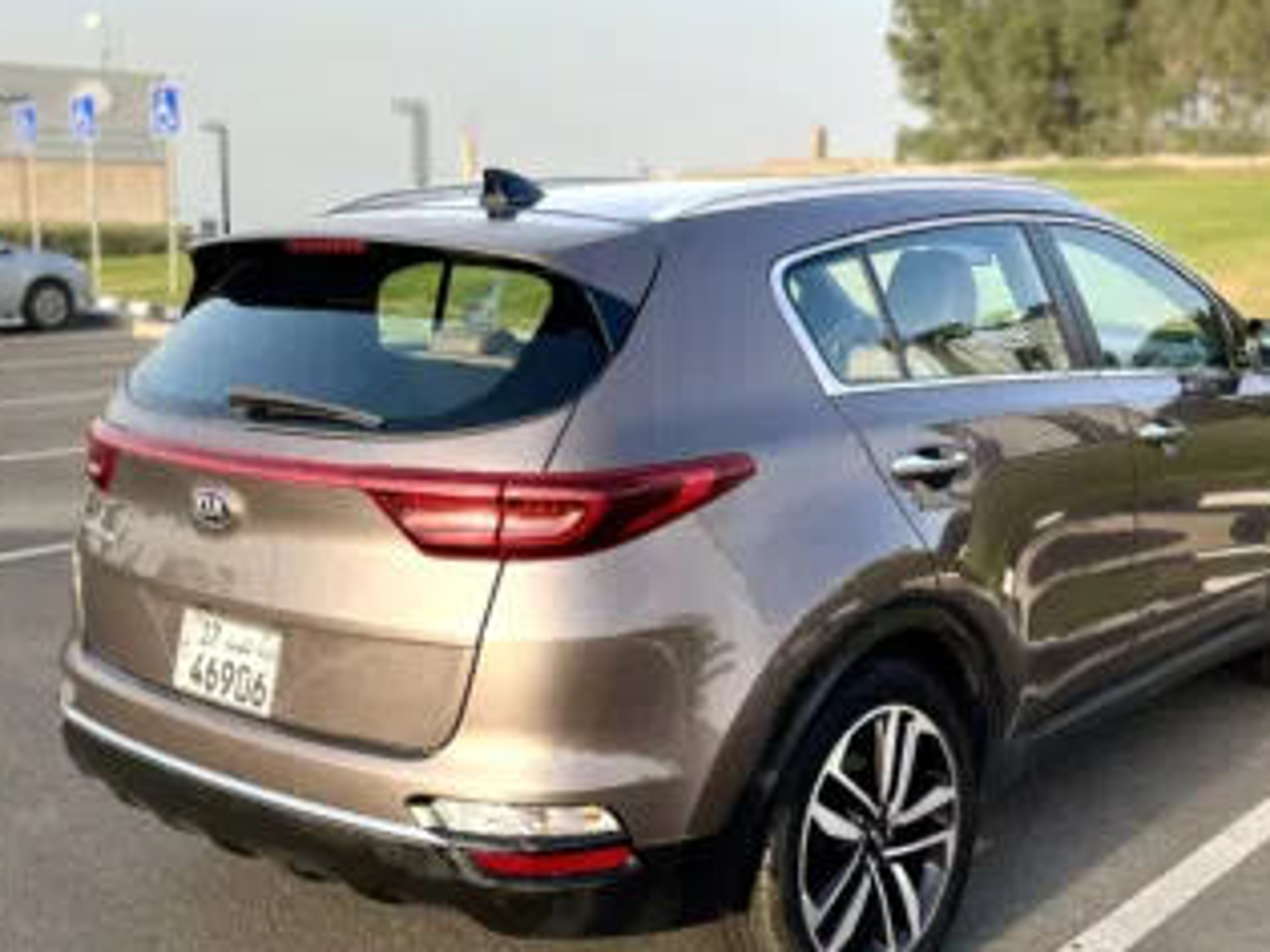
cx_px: 746
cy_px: 426
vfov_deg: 32.8
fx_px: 1614
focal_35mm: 44
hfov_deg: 42.8
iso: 50
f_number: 1.6
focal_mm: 5.1
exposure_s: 1/852
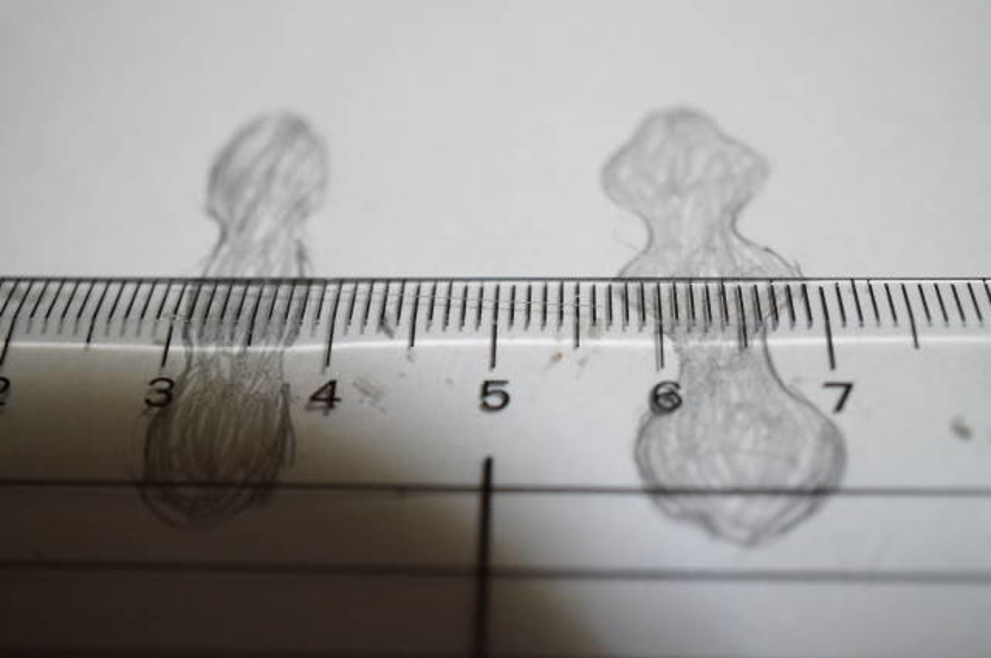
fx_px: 1237
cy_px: 329
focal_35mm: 45
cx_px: 496
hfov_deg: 43.7
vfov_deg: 29.8
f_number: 4.5
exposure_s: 1/80
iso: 1600
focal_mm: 30
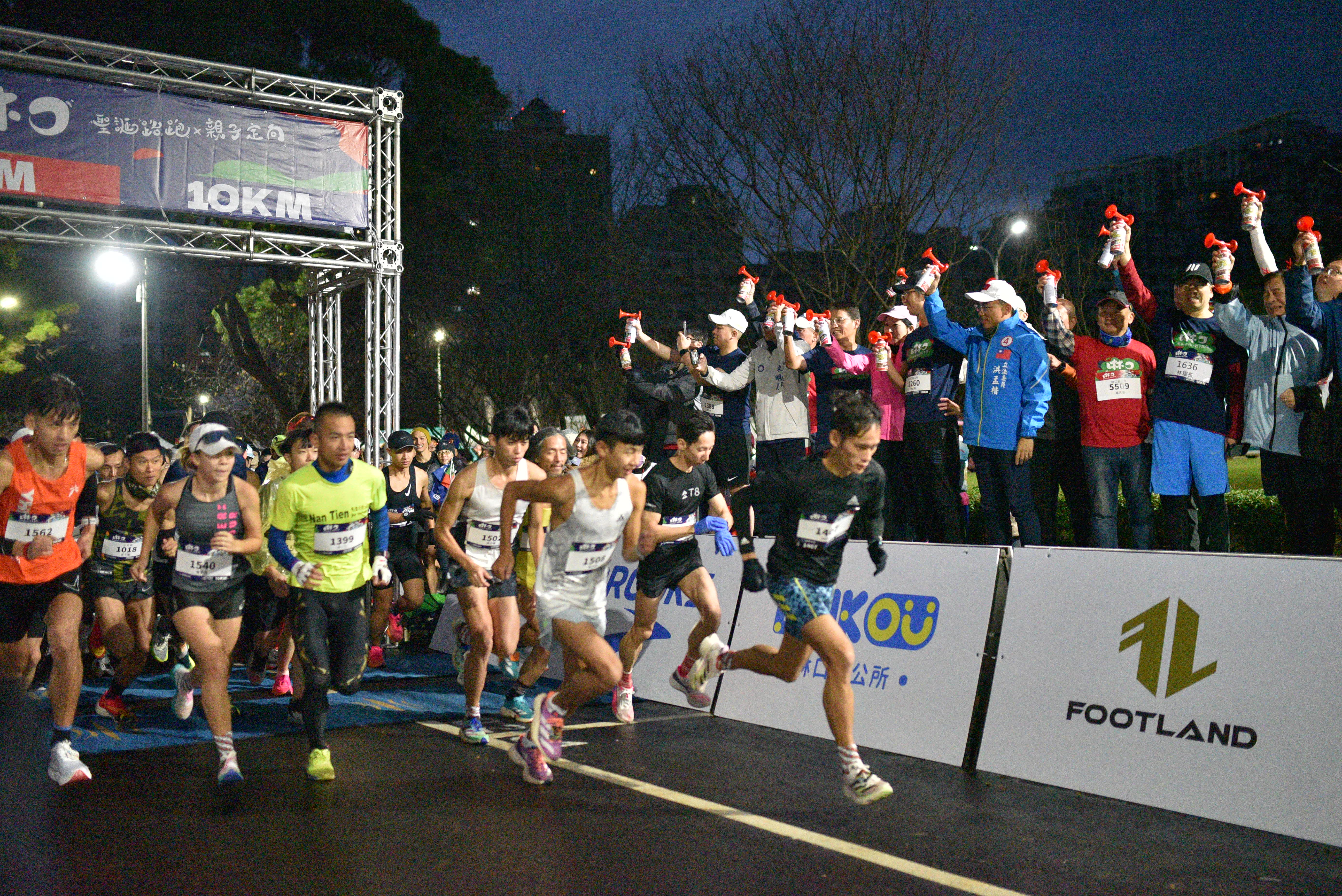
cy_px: 411
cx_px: 653
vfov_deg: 35.1
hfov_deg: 50.7
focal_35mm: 38
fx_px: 1417
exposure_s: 1/800
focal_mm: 35
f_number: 1.4
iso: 6400
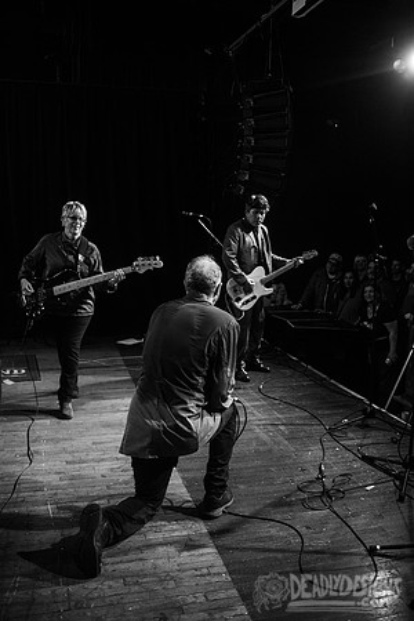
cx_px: 207
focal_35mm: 35
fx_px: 604
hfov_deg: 37.9
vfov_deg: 54.4
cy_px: 310
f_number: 3.2
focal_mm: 35
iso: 2000
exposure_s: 1/160
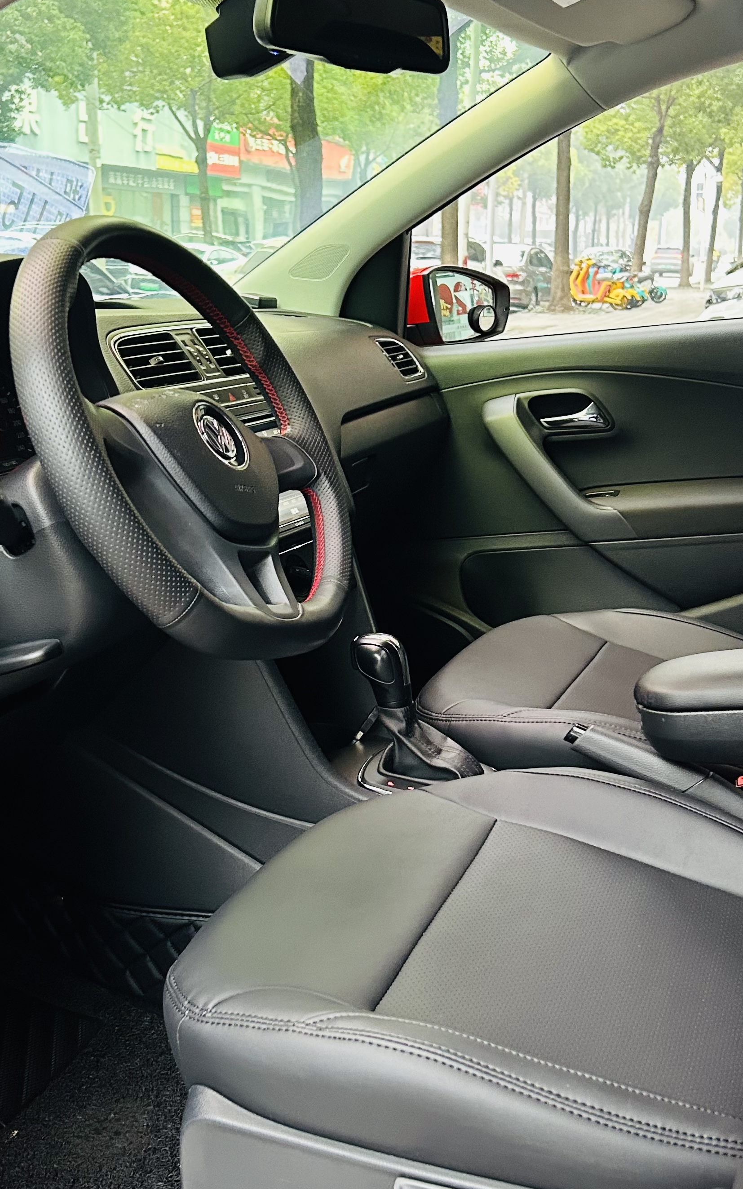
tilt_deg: -13.7
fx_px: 1361
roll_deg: -1.4
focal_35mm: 42
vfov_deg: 47.2
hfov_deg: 30.5
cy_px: 580
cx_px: 406
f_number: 1.5
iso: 320
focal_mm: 5.7
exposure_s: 1/60
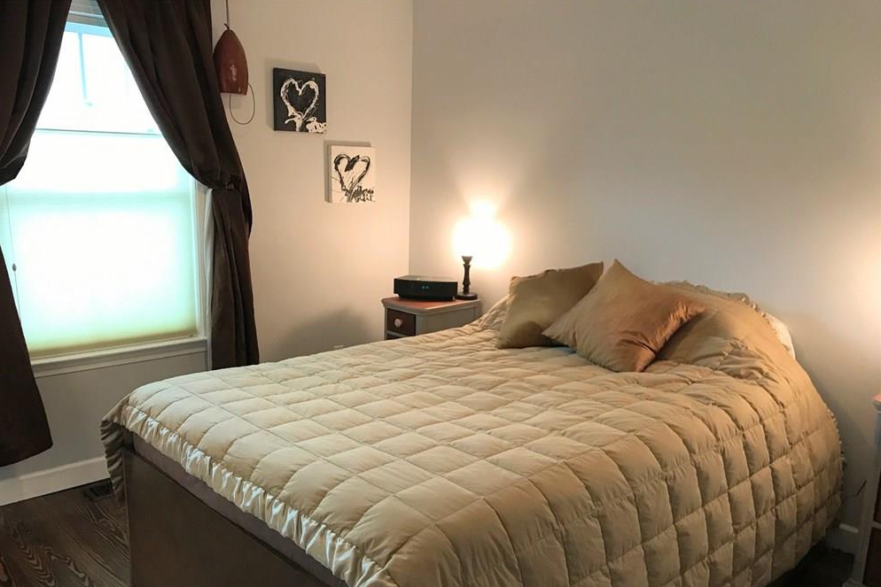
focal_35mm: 30
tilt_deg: -11.0
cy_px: 336
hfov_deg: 61.9
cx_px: 428
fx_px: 734
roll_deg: -2.1
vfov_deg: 43.5
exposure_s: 1/15
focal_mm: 3.99
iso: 50
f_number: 1.8
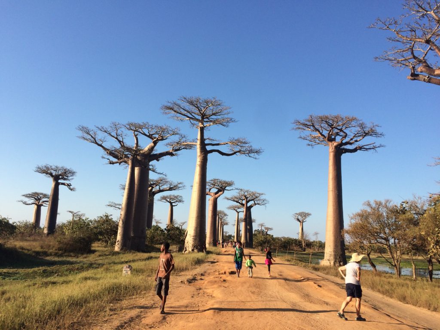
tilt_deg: +10.4
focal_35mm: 29
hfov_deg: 61.7
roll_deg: -1.6
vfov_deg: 48.2
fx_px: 369
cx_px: 220
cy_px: 165
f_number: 2.2
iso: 32
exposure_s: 1/1642
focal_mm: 4.15
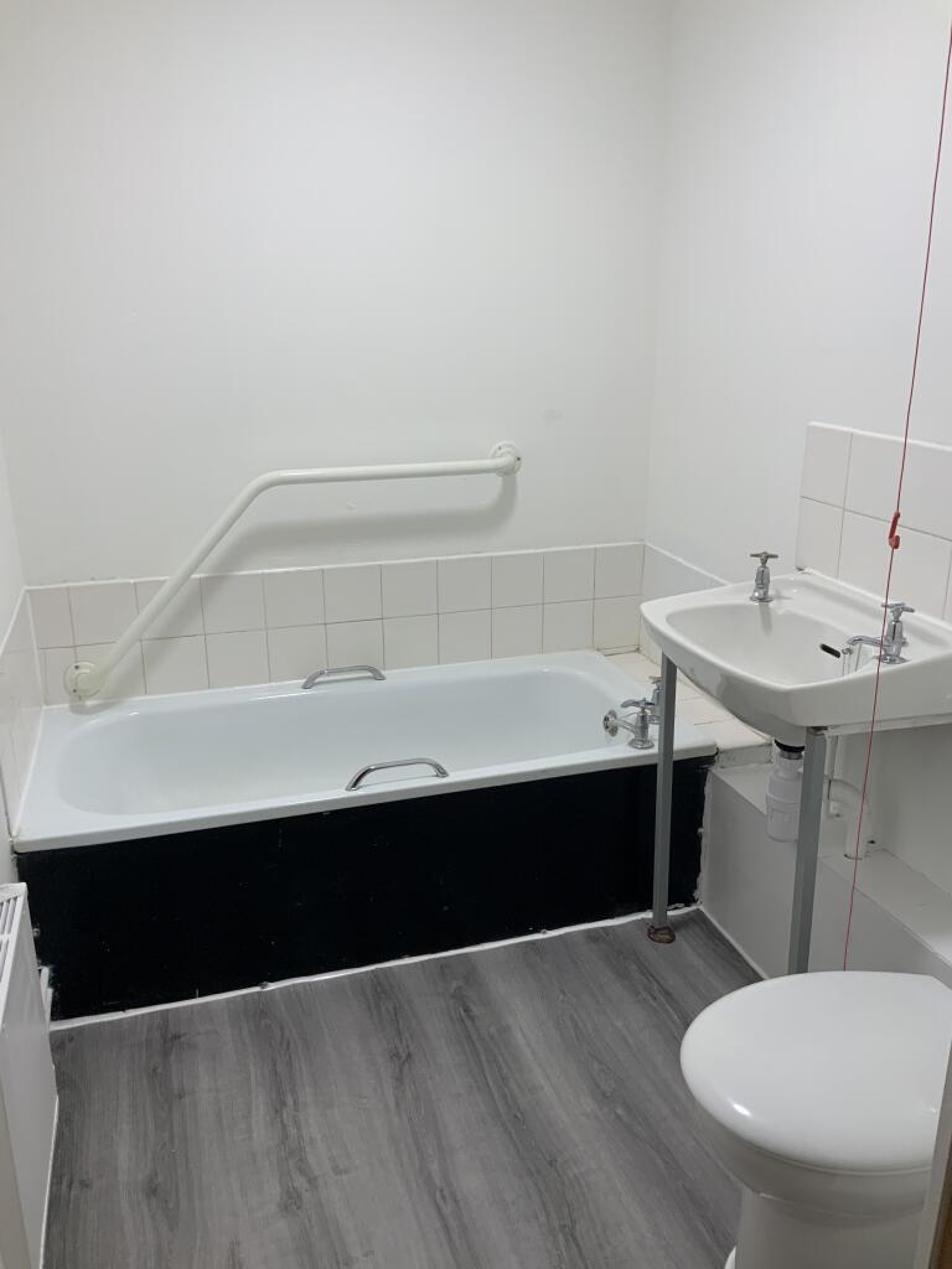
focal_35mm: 29
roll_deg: +0.7
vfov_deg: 61.7
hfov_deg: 48.2
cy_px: 634
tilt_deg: -16.6
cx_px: 476
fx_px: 1063
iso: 50
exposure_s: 1/100
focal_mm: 3
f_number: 1.8
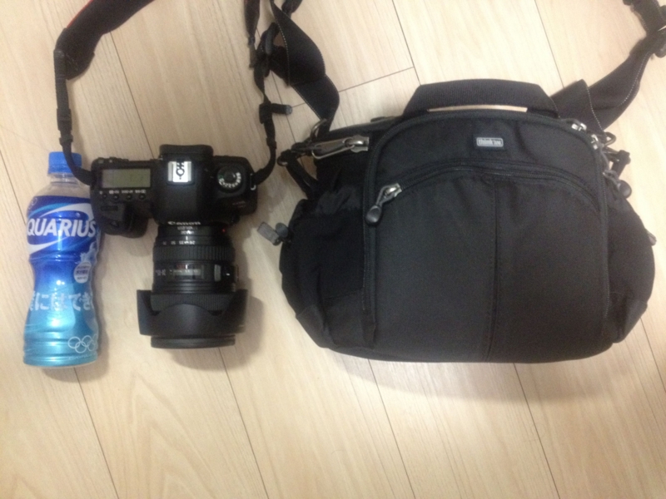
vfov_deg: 40.7
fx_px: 673
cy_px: 250
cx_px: 333
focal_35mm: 35
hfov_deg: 52.6
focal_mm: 4.28
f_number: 2.4
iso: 400
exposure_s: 1/20
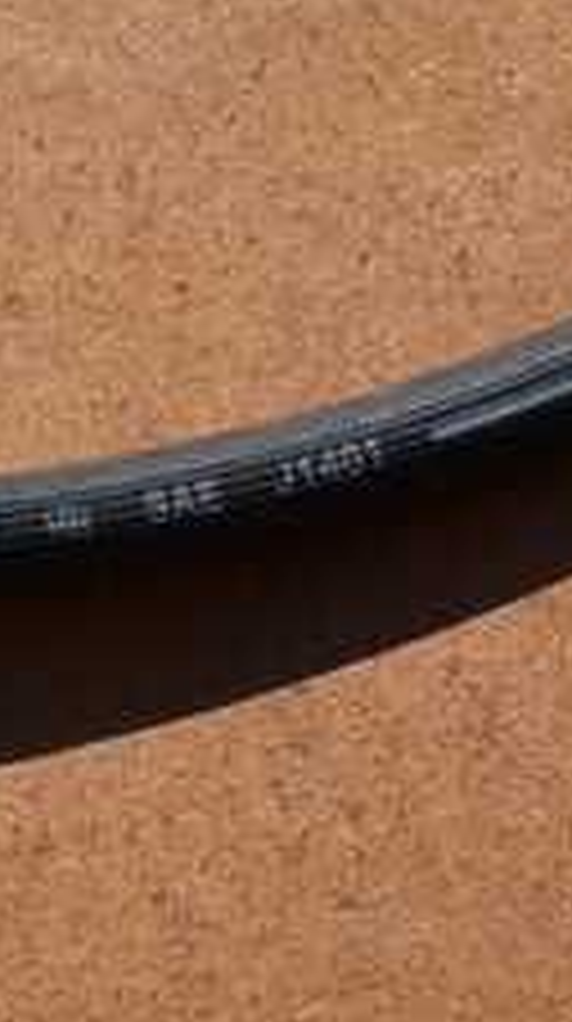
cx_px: -225
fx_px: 5577
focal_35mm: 206
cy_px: 104
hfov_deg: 5.8
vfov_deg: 10.4
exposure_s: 1/320
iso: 100
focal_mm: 22
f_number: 8
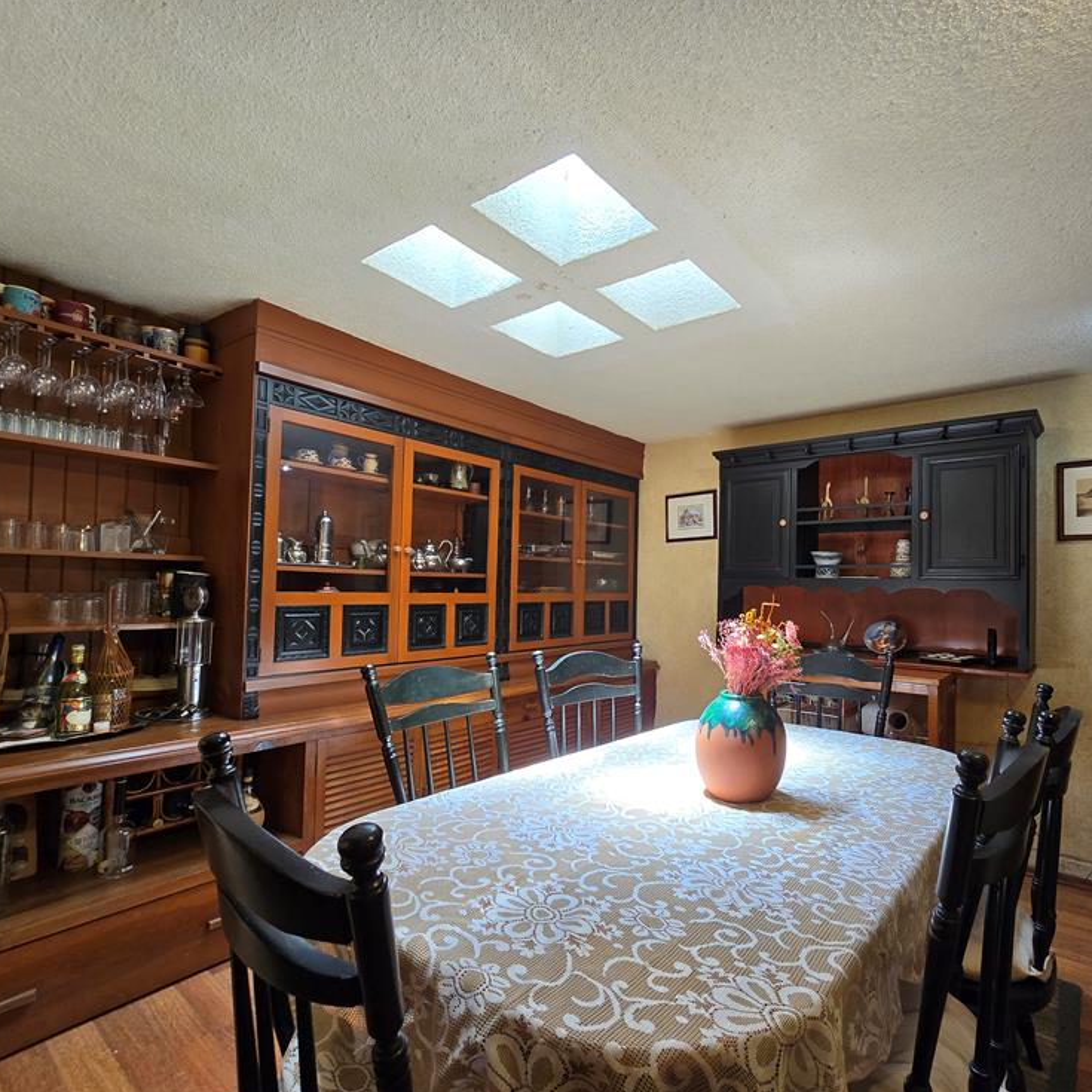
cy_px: 563
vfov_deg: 87.4
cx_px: 652
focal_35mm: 16
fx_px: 571
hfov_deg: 86.4
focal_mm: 2.2
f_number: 2.2
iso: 100
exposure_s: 1/60
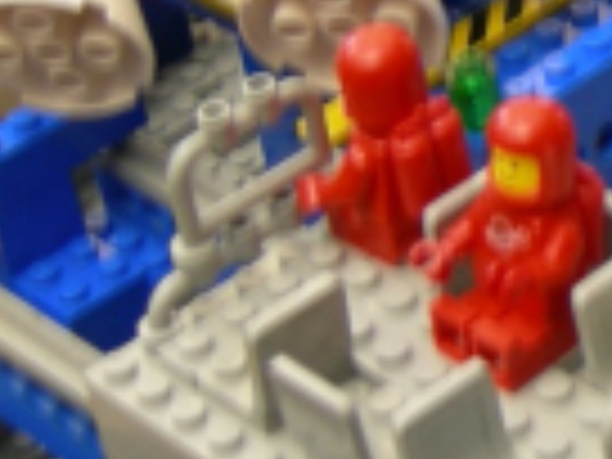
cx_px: 958
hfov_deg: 11.1
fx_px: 3006
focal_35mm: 170
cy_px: 22
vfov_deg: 8.7
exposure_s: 1/9.3
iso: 64
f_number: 2.7
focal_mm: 7.5
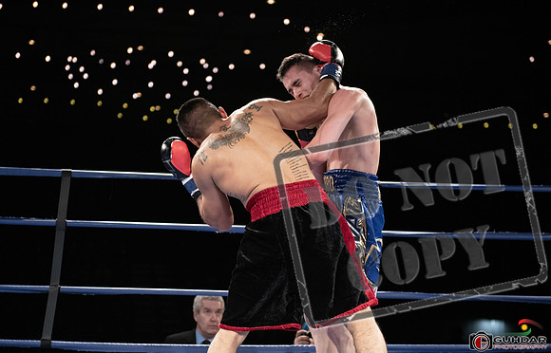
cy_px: 198
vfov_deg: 16.5
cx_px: 245
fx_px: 1216
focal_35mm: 80
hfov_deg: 25.5
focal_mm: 70
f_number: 2.8
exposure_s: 1/1000
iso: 2000
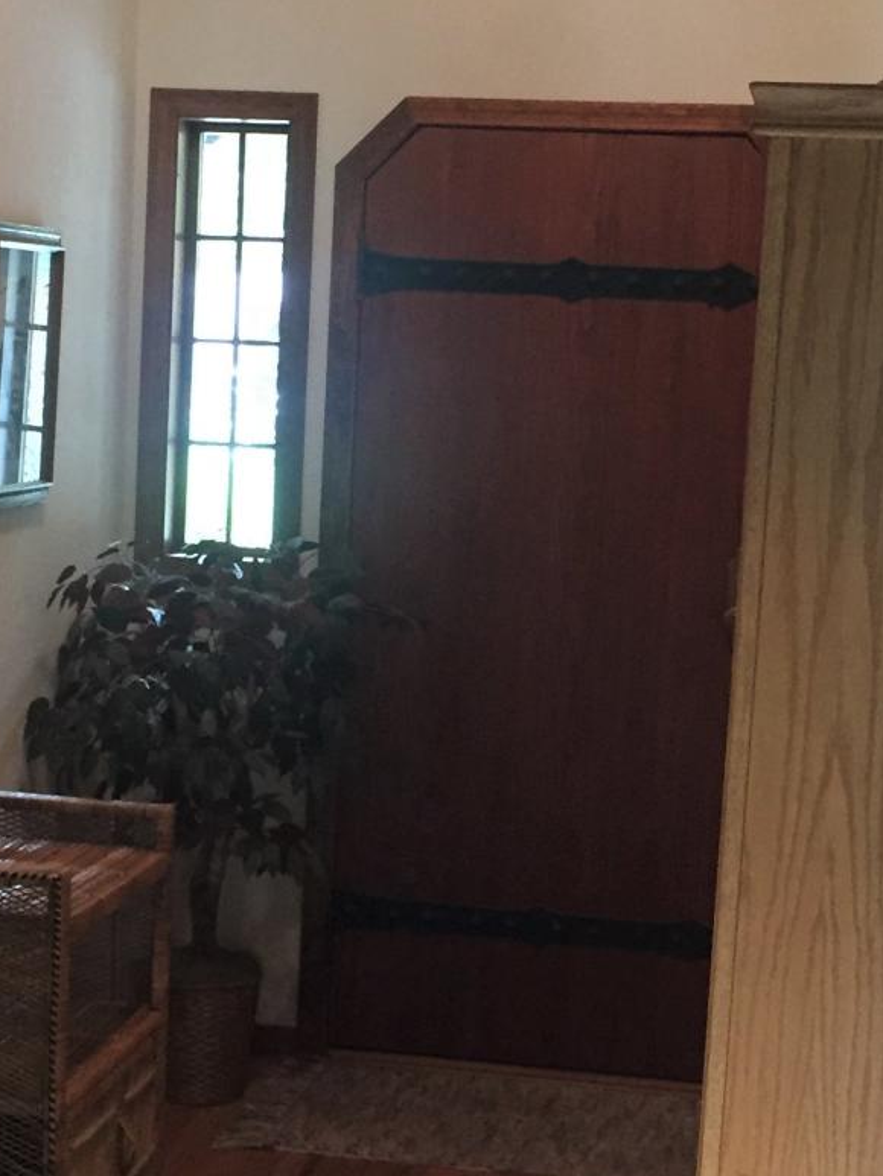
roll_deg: -2.7
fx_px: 2550
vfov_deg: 26.0
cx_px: 362
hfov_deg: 19.6
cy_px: 640
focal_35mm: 75
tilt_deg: -5.6
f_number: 2.2
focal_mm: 4.15
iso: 250
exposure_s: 1/17
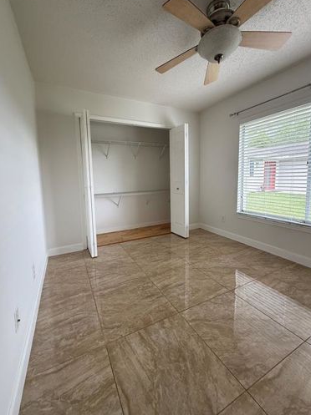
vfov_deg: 98.1
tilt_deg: -5.4
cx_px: 151
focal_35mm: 15
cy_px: 196
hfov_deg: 81.7
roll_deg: +1.2
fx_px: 180
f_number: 2.2
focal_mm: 2.22
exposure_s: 1/99
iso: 200
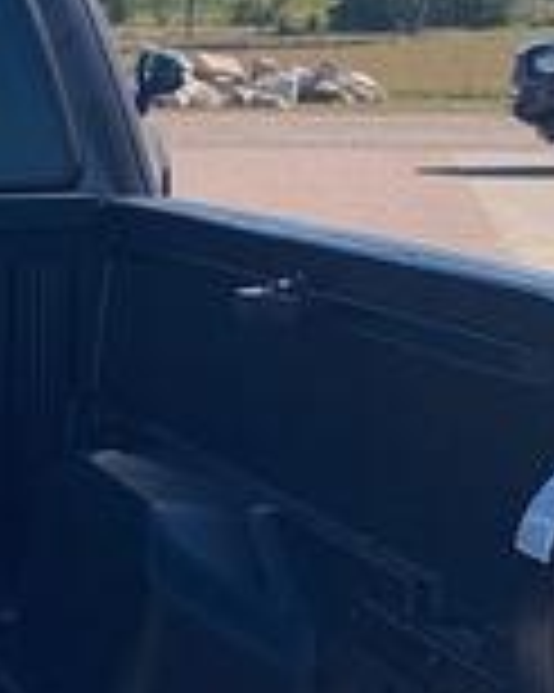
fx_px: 3241
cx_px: -477
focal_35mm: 158
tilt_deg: -6.6
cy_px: 414
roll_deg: -0.4
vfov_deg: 12.2
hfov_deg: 9.3
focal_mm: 4.25
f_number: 1.8
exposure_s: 1/1880
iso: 25
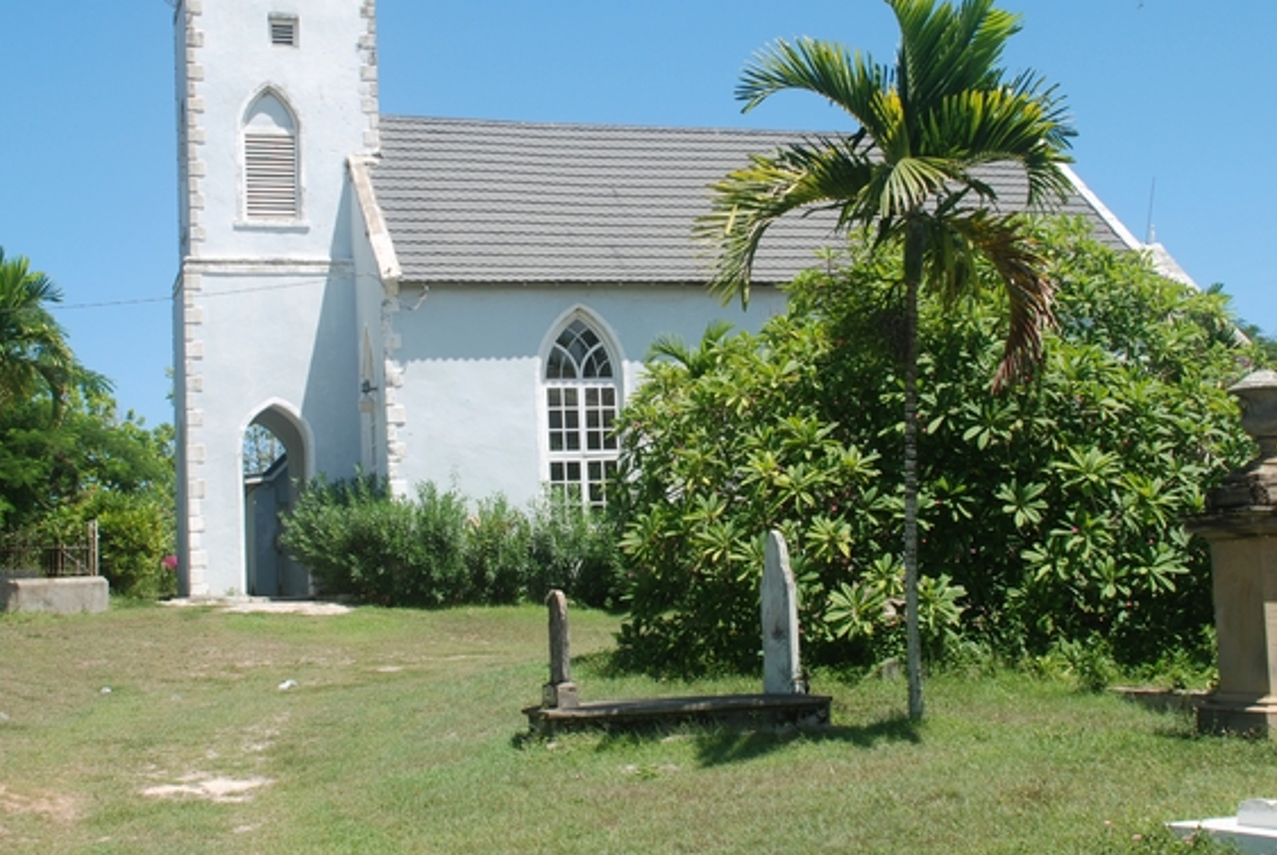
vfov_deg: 26.0
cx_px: 644
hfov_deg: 38.1
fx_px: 1847
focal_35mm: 52
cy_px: 338
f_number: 6.7
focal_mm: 26
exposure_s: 1/180
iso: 100
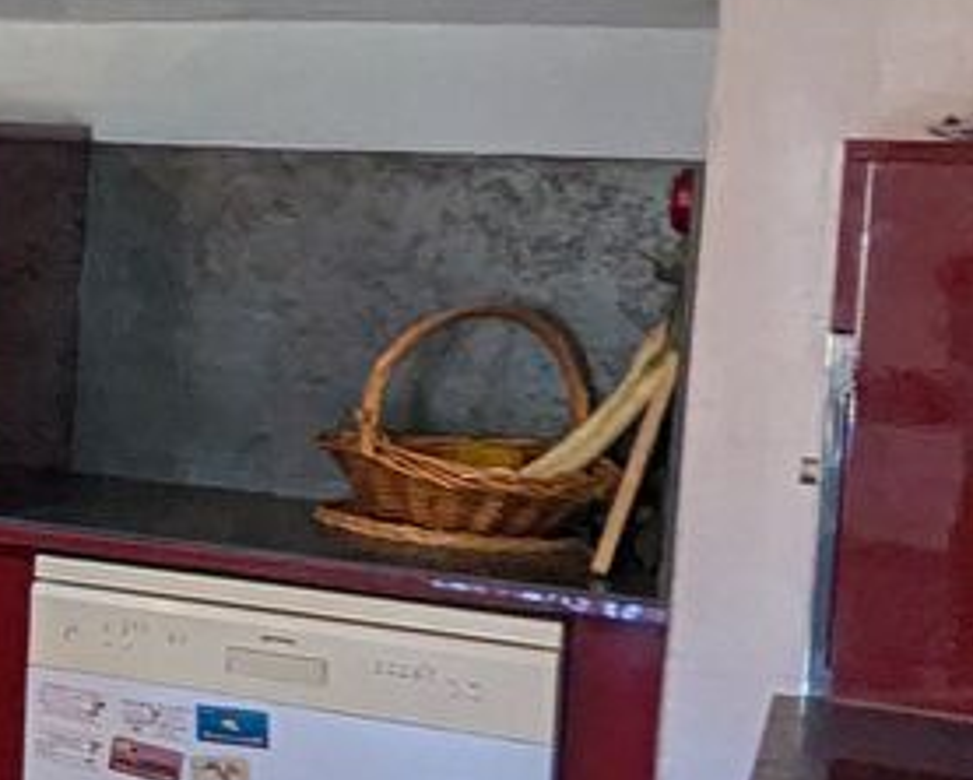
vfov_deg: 18.9
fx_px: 2334
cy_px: 239
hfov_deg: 15.6
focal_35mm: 81
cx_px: -1222
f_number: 2.2
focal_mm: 2.35
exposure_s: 1/49.1
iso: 181
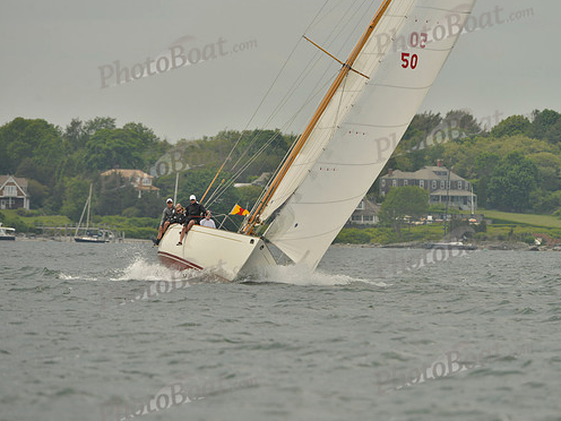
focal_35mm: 450
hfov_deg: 4.4
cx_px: 317
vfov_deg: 3.3
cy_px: 207
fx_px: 7293
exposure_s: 1/1600
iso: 280
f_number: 7.1
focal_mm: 400
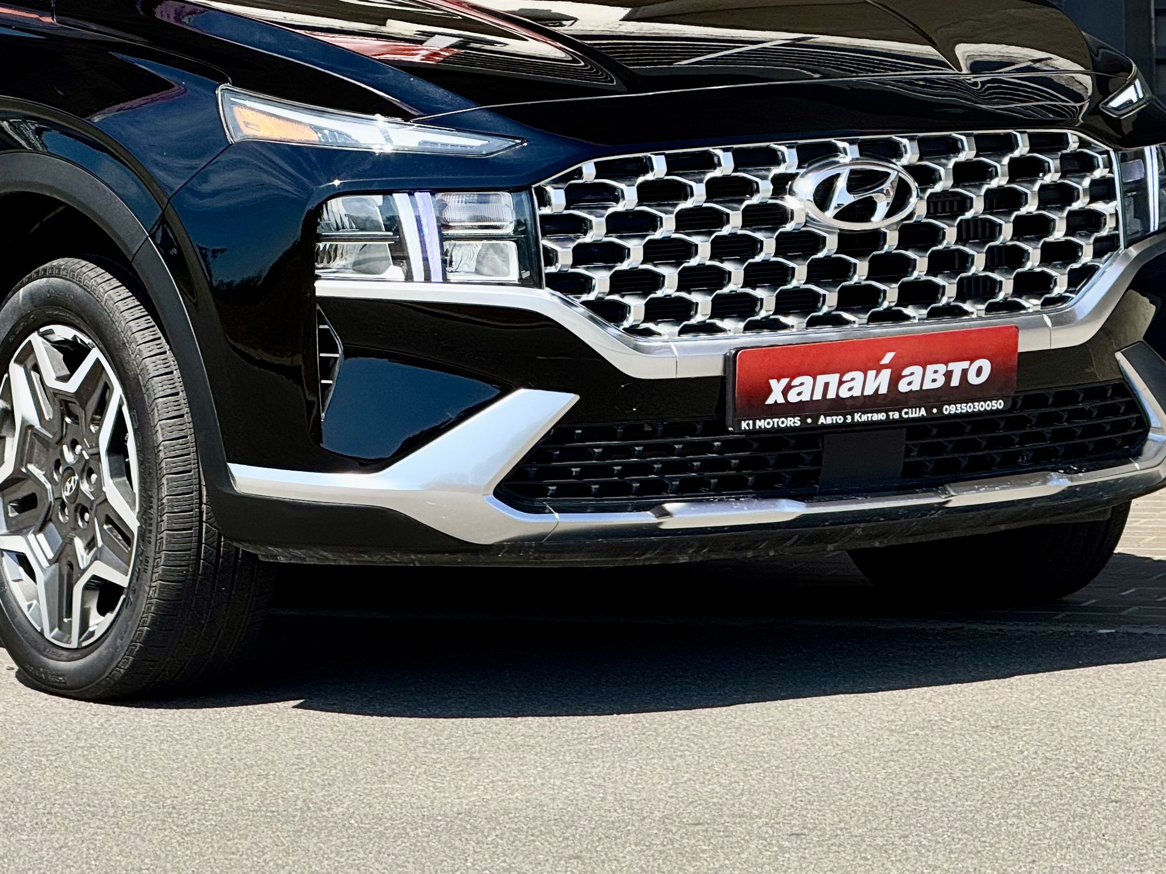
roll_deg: +1.0
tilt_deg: -1.6
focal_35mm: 209
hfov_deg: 9.4
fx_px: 7040
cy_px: 127
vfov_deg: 7.1
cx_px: 249
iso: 50
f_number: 2.8
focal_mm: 15.66
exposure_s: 1/1271
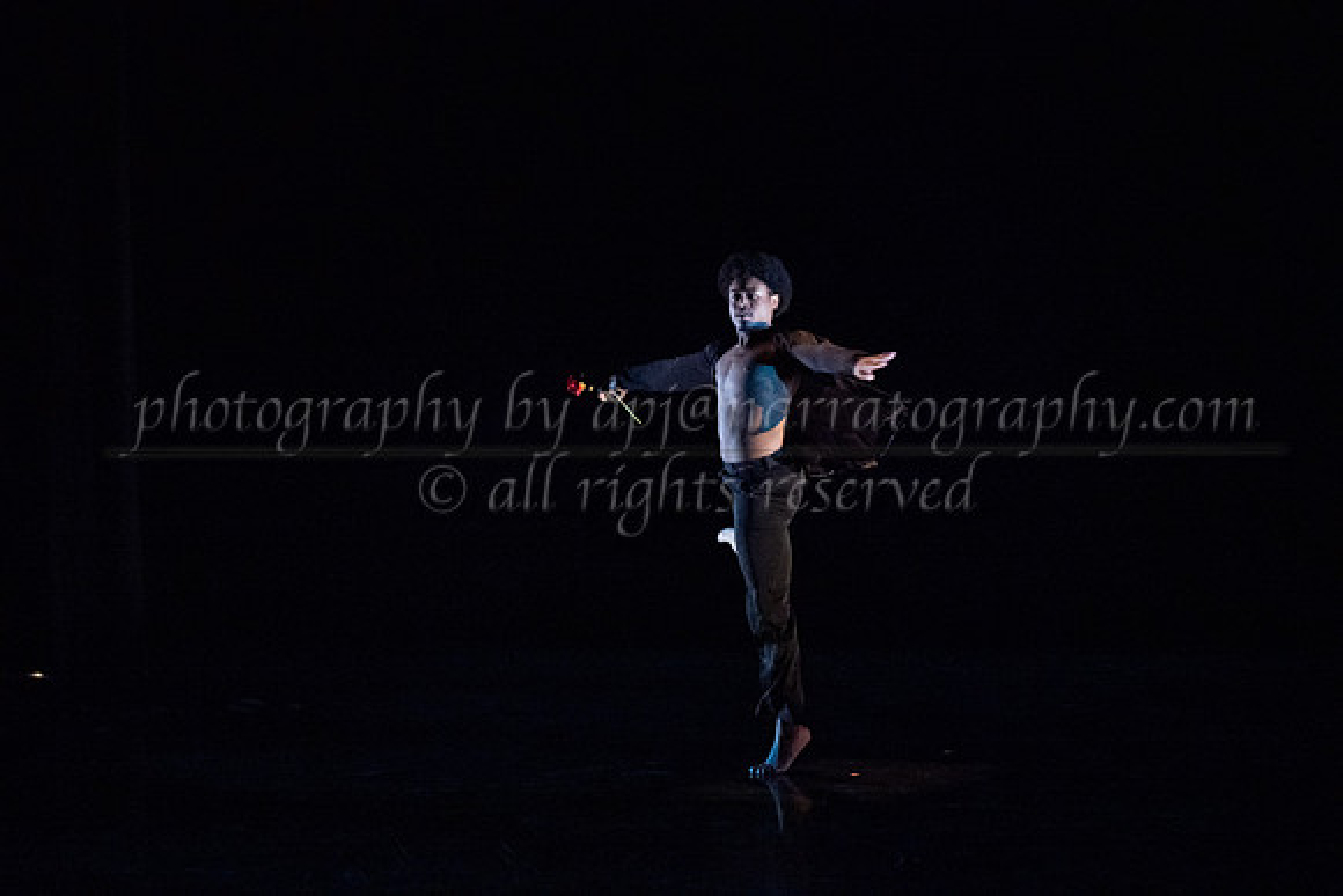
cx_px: 672
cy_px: 448
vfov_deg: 13.0
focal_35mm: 105
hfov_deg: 19.5
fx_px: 3918
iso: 5000
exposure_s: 1/500
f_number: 3.5
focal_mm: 105
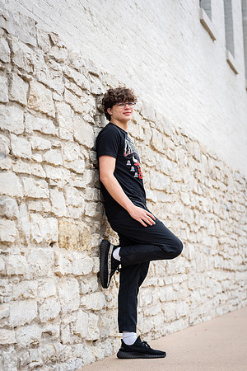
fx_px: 875
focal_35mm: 85
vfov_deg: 23.9
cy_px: 186
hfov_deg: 16.1
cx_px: 124
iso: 50
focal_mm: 85
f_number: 3.5
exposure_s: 1/125
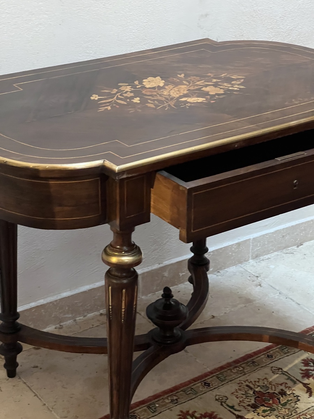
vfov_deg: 25.3
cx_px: 157
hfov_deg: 19.1
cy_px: 210
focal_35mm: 77
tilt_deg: -23.3
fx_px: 931
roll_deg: +0.3
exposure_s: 1/34
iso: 800
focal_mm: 9
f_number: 2.8
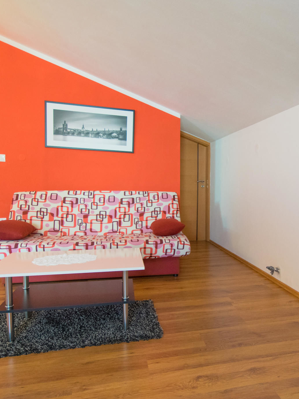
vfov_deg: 69.4
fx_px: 288
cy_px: 205
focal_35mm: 25
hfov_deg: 54.3
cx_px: 185
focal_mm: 10
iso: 800
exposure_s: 1/60
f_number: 3.5
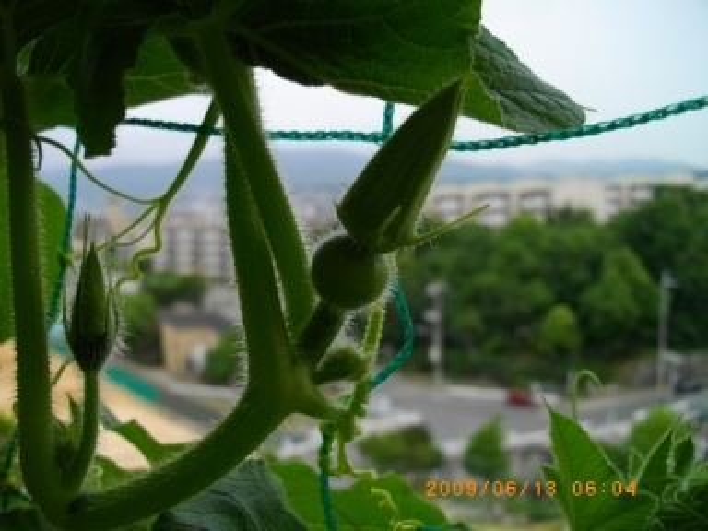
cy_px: 266
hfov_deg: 56.8
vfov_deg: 44.2
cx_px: 354
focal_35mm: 32
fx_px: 654
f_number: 2.9
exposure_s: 1/125
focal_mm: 5.7
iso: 100
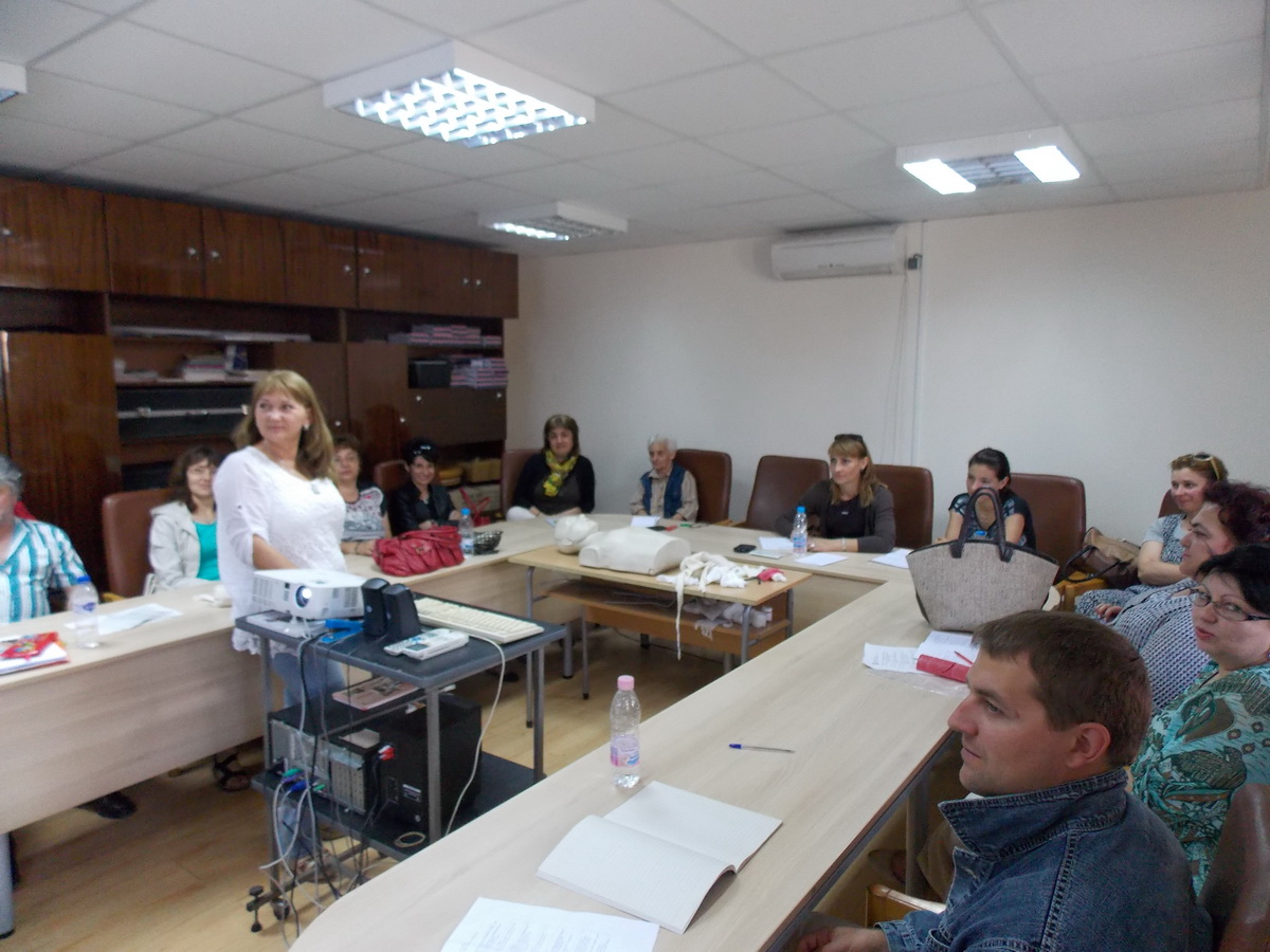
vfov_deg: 58.9
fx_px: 844
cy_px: 476
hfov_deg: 73.9
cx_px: 635
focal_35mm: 23
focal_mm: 4
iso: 250
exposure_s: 1/30
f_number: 3.1
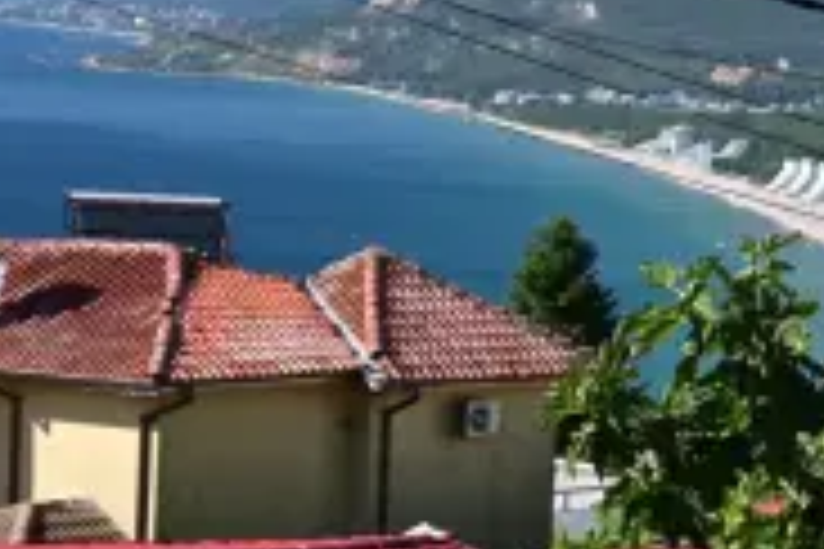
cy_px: 187
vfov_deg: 8.4
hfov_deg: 12.4
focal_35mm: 164
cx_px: 783
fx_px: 3753
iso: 100
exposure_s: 1/160
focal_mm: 50
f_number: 6.3
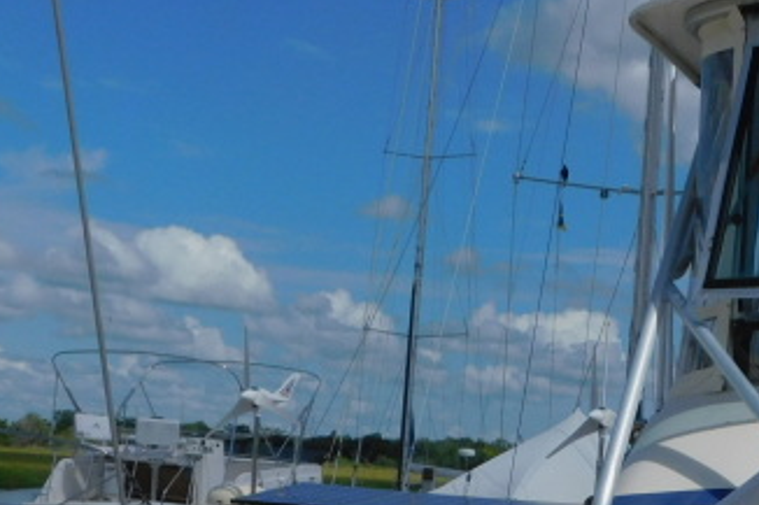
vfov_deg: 14.3
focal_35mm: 92
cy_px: 633
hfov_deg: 21.9
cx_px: 596
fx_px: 1939
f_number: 7
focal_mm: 6.3
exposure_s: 1/1000
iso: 125
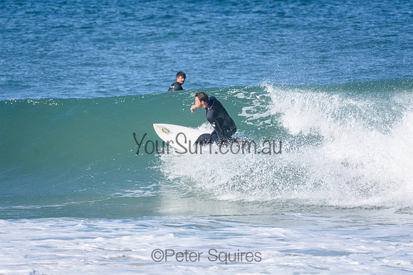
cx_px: 206
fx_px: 8607
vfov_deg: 1.8
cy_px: 138
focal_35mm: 750
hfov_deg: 2.7
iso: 800
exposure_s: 1/4000
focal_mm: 500
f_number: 5.6
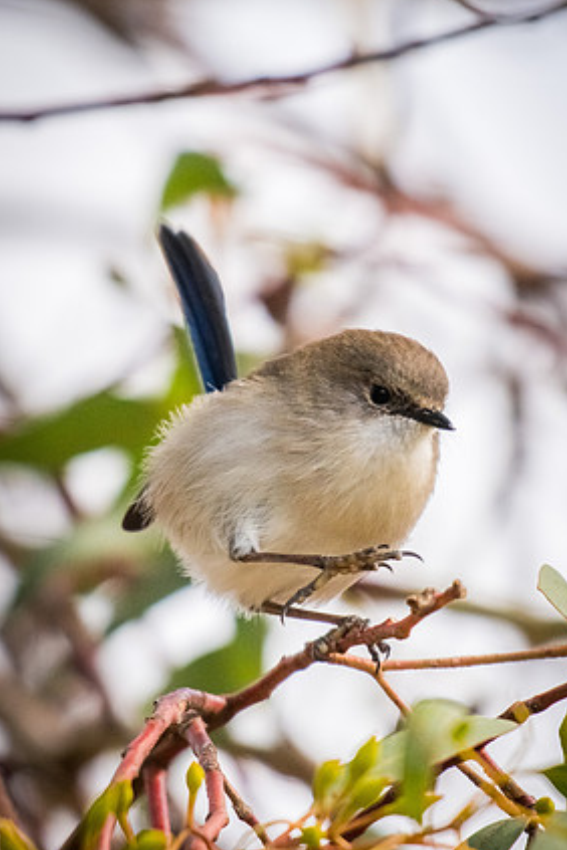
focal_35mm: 1239
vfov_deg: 1.7
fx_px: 29269
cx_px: 345
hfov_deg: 1.1
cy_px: 400
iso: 500
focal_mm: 500
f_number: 5.6
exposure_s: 1/2000
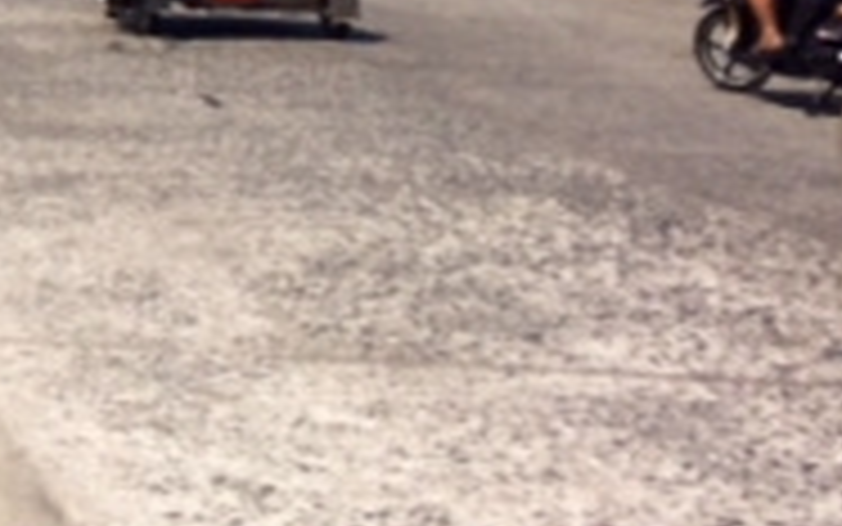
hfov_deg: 16.8
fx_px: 2502
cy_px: -198
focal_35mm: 109
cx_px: -522
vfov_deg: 11.6
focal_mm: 4.12
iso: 32
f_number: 2.2
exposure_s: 1/2415
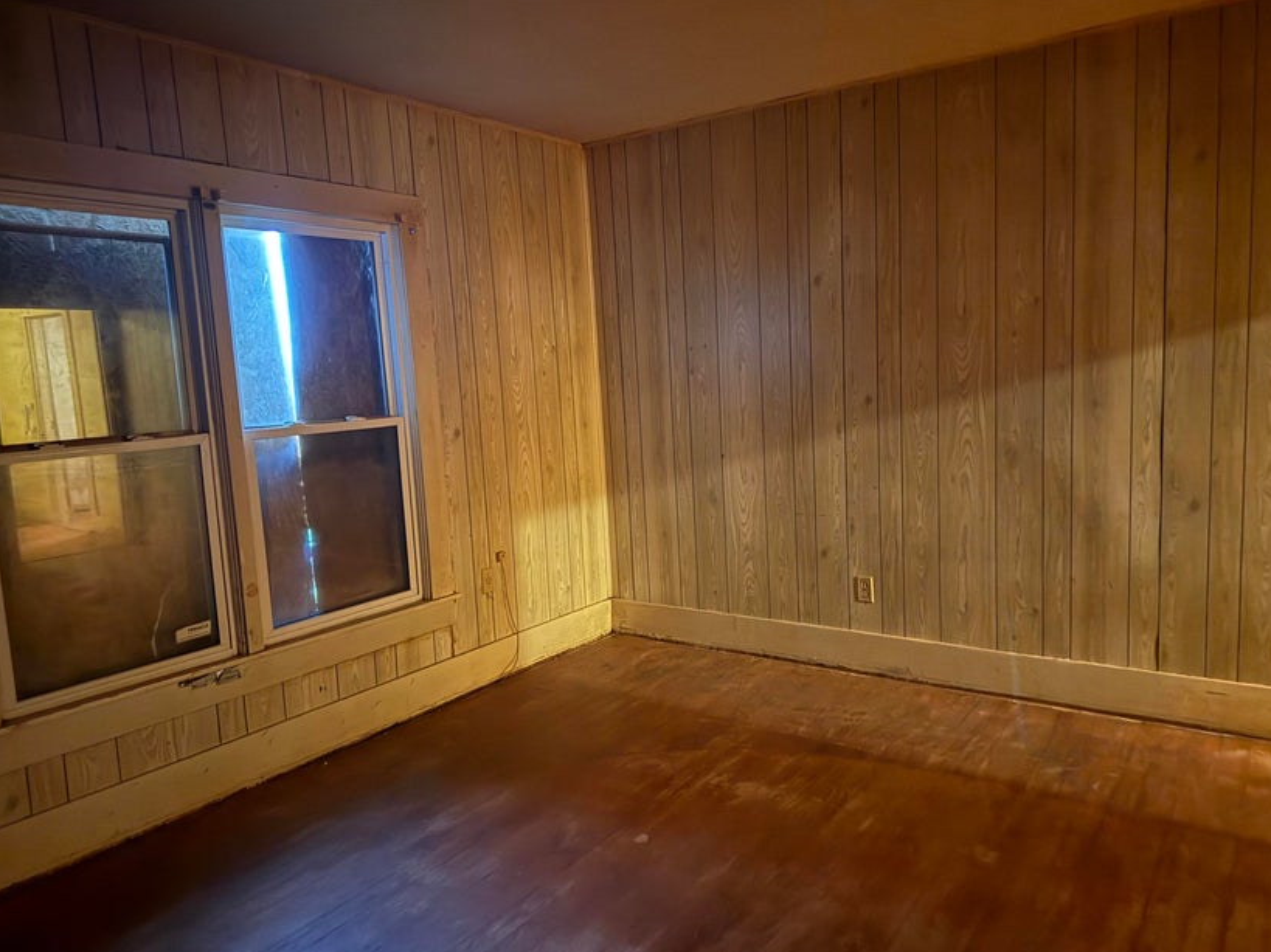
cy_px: 492
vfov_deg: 54.9
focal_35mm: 25
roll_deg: +2.7
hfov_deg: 69.4
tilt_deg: -6.1
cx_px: 659
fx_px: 918
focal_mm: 6.76
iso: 2000
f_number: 1.78
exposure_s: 1/9
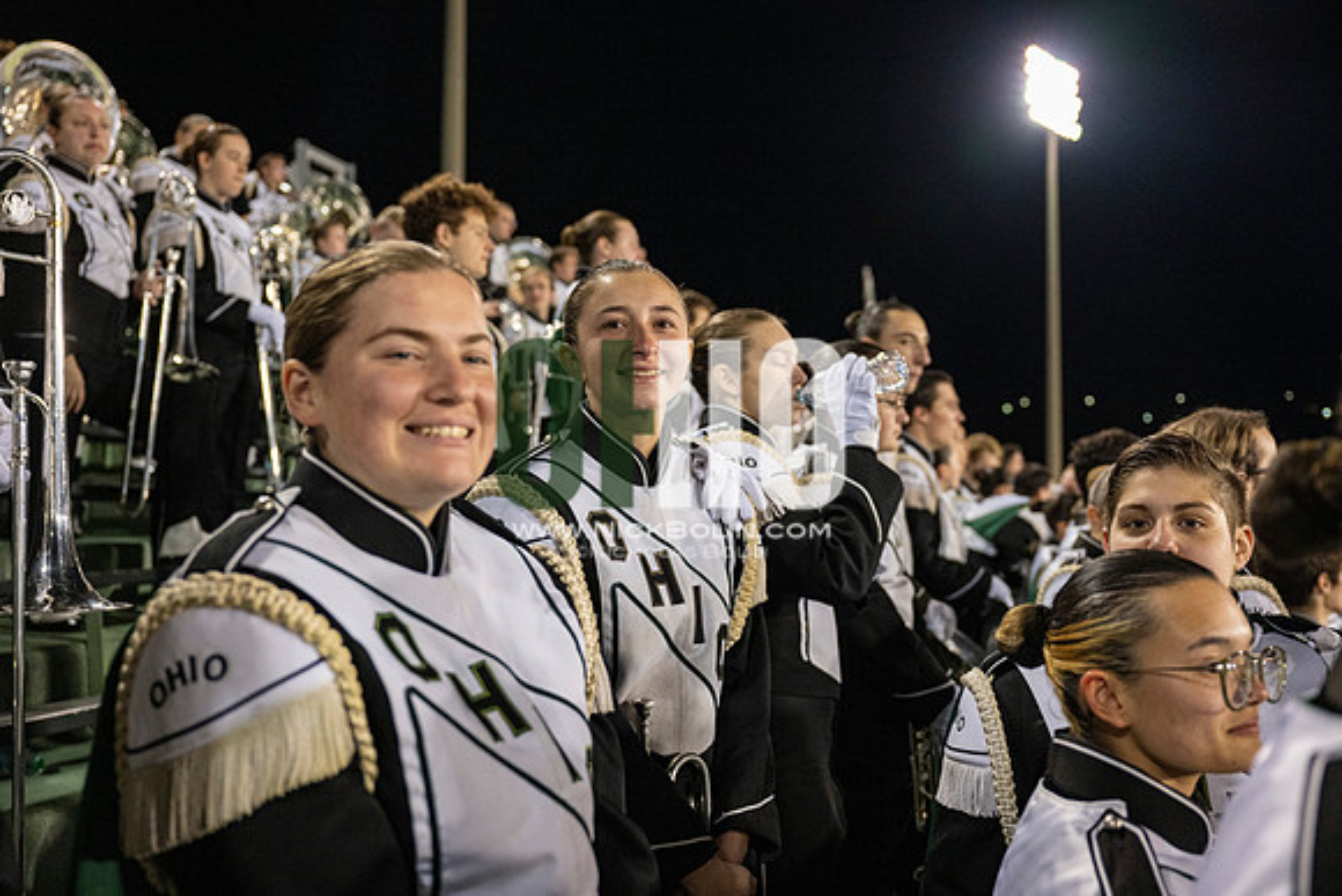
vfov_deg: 36.0
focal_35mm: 37
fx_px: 1380
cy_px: 448
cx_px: 671
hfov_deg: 51.9
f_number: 3.2
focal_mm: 37
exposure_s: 1/500
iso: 2000
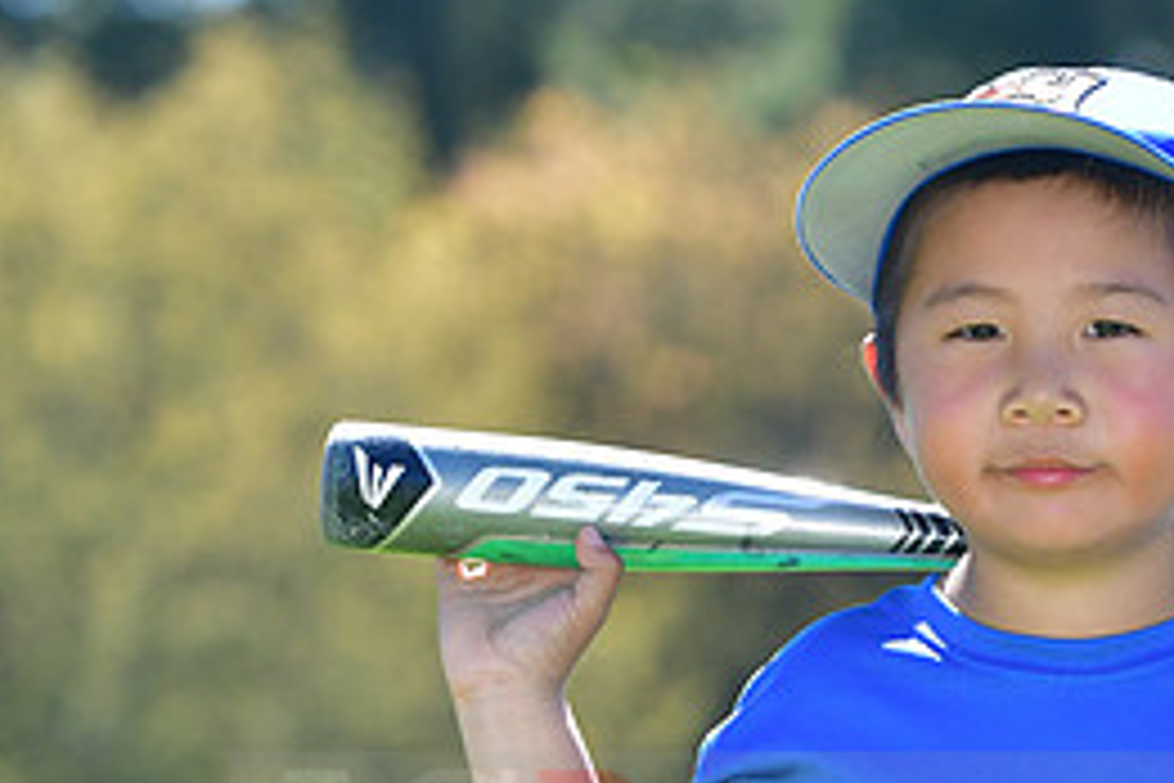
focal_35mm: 373
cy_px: 812
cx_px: 985
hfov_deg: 5.5
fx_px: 12163
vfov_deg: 3.7
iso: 400
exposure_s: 1/1000
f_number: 4.5
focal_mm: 112
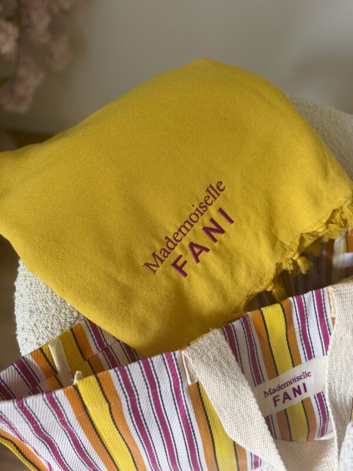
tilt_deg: -61.9
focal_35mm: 24
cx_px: 176
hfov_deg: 56.8
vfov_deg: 71.6
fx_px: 326
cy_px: 236
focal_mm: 6.76
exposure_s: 1/121
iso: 200
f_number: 1.78
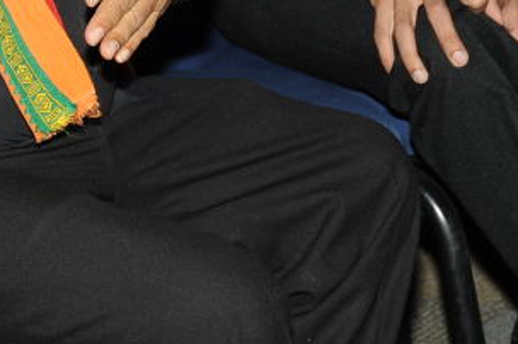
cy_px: -184
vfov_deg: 6.5
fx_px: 3004
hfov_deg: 9.9
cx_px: 196
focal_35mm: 209
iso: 320
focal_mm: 62
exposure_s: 1/125
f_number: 7.1
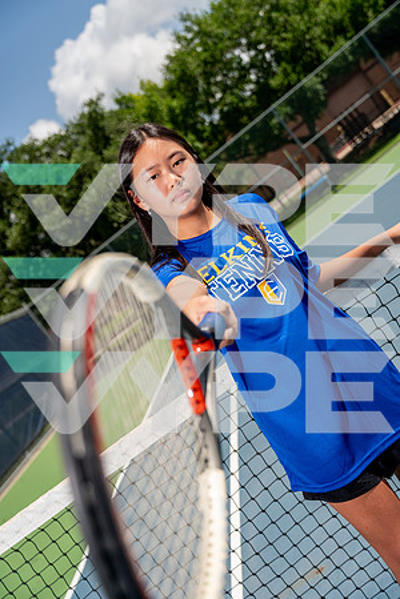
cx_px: 200
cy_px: 300
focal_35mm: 42
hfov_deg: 31.9
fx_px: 700
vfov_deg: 46.4
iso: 100
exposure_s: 1/1600
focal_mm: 42
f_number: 4
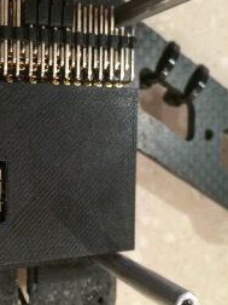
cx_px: 57
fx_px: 404
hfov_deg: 31.0
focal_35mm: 46
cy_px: 133
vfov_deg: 41.2
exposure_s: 1/20
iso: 320
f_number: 2.2
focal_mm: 4.15
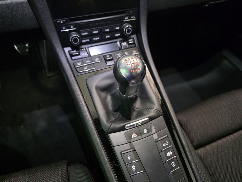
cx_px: 121
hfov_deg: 73.9
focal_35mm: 23
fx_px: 161
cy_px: 91
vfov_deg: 58.9
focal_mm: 6.3
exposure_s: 1/40
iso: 1600
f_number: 1.7
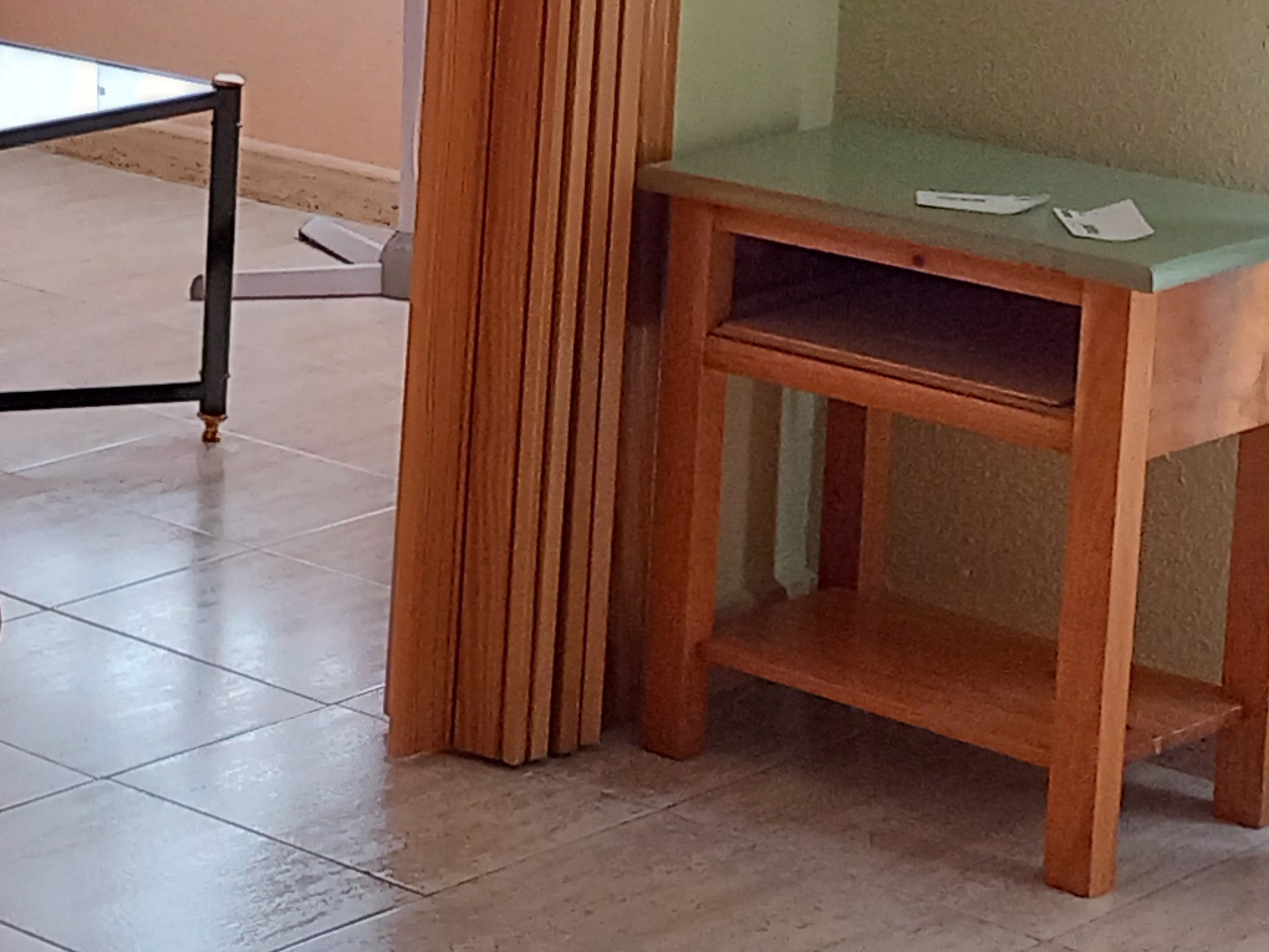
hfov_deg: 15.1
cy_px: -95
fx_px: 3959
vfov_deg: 13.4
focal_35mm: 108
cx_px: -1192
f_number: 1.8
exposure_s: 1/50
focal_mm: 4
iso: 160
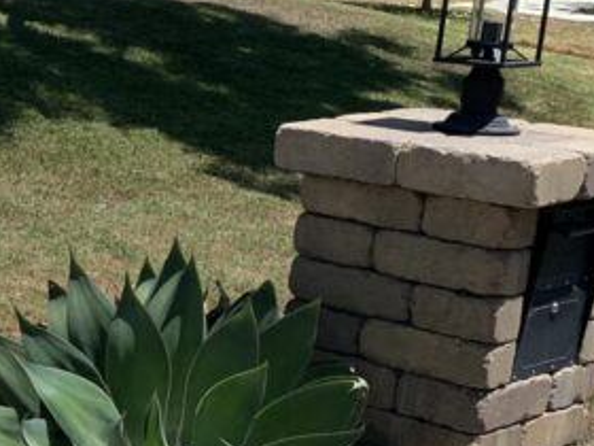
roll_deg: -1.1
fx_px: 1630
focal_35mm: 95
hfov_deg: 18.0
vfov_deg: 15.5
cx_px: -346
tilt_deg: -14.4
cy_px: 353
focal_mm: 4.25
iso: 25
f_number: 1.8
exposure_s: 1/2257
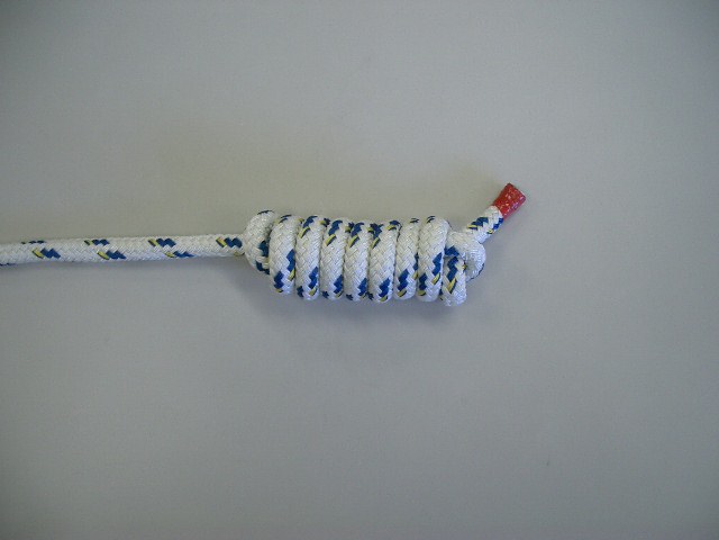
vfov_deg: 40.7
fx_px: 727
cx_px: 360
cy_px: 270
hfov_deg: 52.6
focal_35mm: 35
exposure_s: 1/60
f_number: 2.6
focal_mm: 5.8
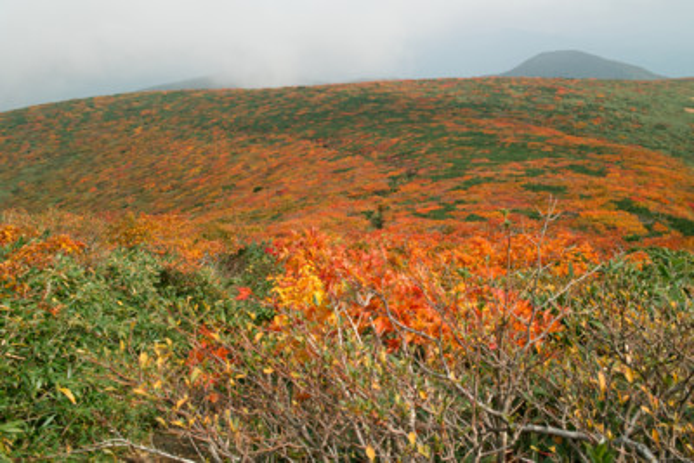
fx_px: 791
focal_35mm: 41
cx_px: 347
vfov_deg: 32.7
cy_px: 232
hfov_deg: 47.4
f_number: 7.1
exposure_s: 1/125
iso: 100
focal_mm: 24.2
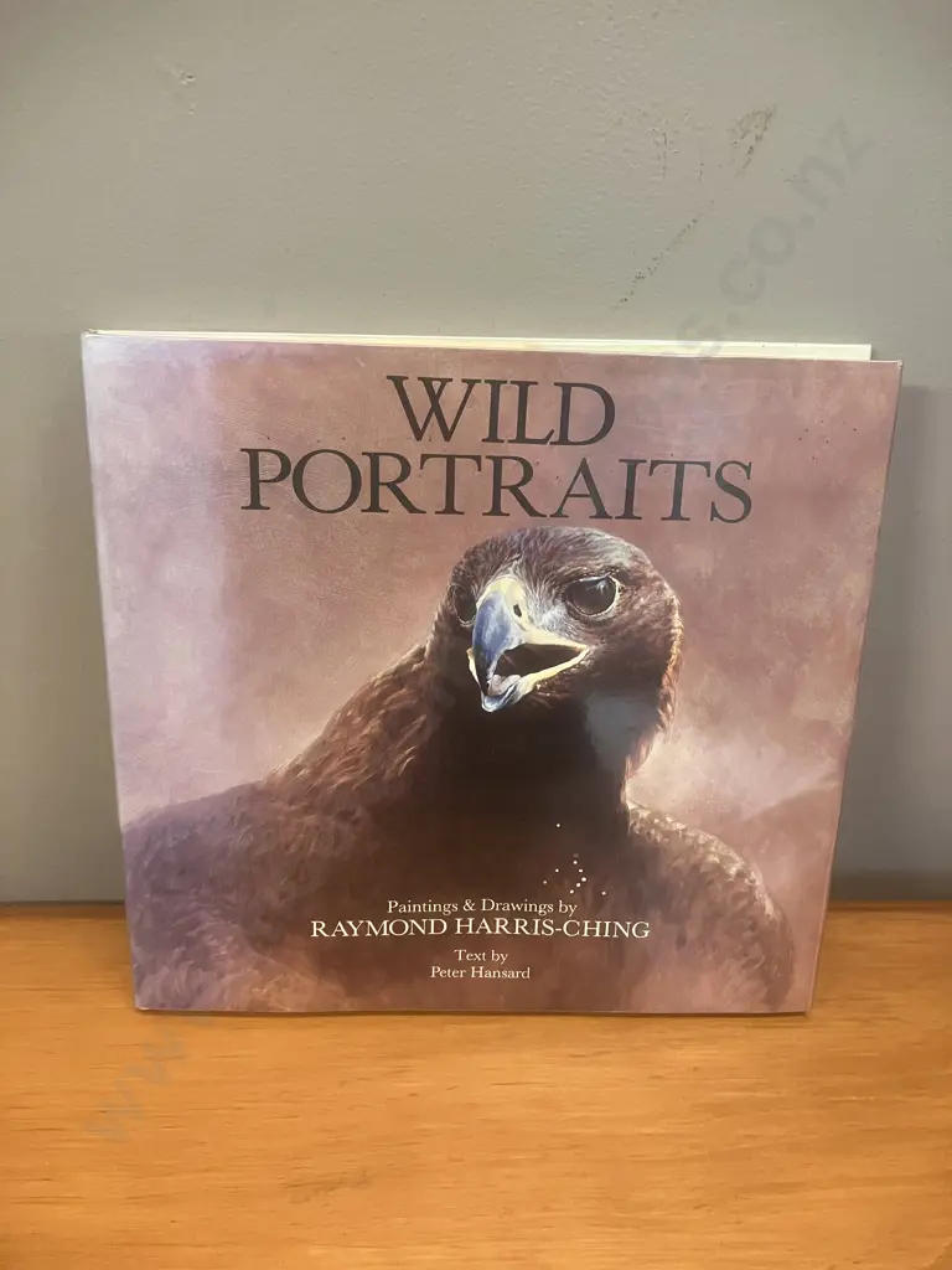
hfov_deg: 49.7
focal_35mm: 28
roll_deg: -2.7
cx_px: 476
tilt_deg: -32.9
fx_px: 1027
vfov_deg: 63.4
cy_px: 635
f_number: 1.8
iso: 250
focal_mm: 3.99
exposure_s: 1/50
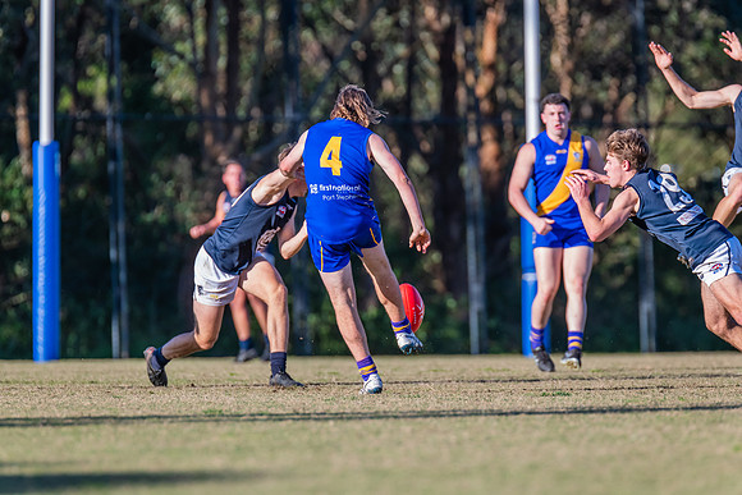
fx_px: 9068
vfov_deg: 3.1
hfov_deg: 4.7
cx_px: 361
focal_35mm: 440
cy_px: 247
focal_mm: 420
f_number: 5.6
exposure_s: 1/2000
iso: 800
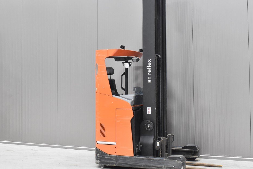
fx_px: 323
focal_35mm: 46
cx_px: 150
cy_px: 72
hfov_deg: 42.6
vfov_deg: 29.2
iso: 1600
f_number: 5.6
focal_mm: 24
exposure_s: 1/20
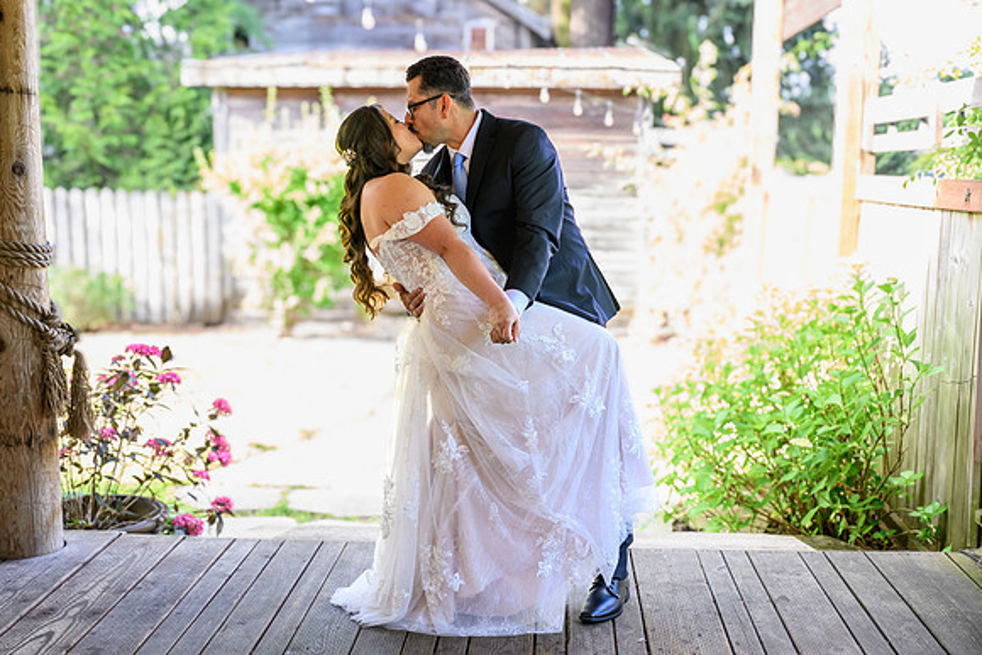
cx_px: 510
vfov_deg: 32.2
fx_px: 1135
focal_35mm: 42
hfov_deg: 46.8
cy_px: 328
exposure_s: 1/200
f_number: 2.8
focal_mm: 37
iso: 640
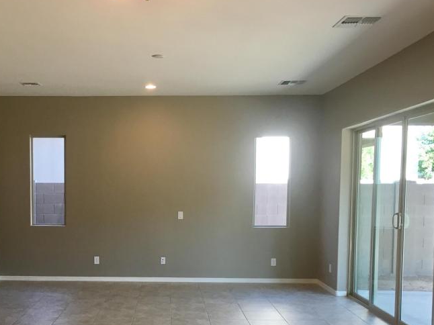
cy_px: 228
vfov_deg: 31.1
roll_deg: +1.1
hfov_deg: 40.7
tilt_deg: -3.9
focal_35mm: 46
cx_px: 142
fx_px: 577
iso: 32
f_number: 2.2
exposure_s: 1/30
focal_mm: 4.15
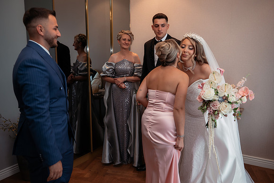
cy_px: 92
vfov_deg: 46.4
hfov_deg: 65.5
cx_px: 137
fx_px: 213
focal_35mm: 28
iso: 1000
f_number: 2.8
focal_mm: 28
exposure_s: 1/200
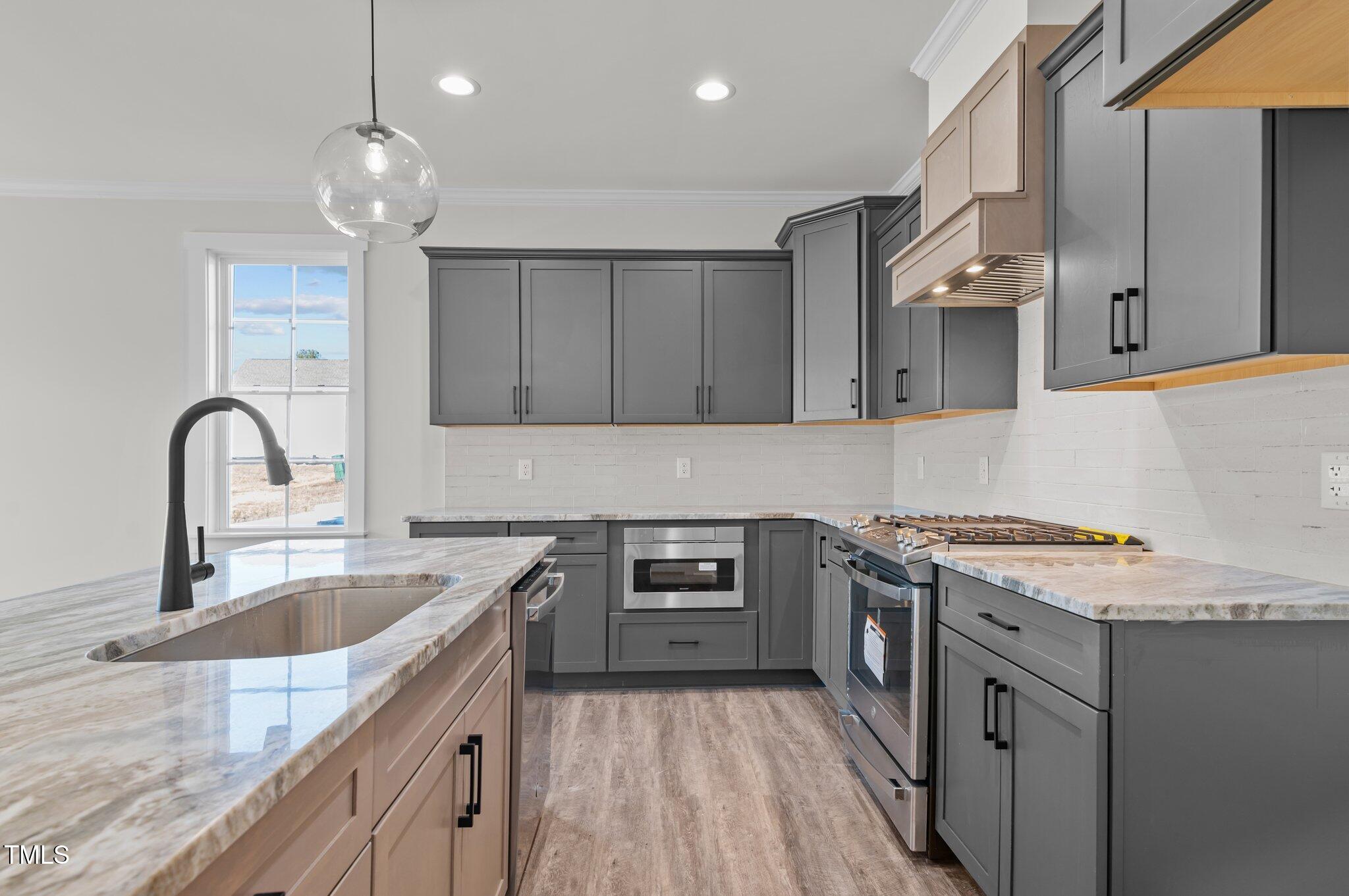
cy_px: 448
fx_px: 711
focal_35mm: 19
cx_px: 674
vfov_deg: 64.5
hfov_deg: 87.0
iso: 400
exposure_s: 1/6
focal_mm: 19
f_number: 6.3
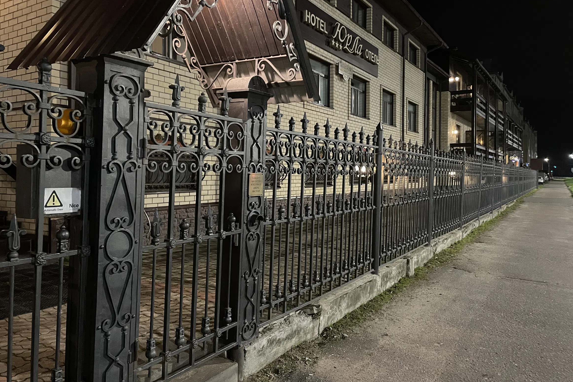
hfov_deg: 65.5
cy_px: 180
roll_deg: -0.3
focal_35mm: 28
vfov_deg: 46.4
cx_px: 288
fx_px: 446
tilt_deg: +1.5
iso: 1000
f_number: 1.6
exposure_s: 1/30
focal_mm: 4.2
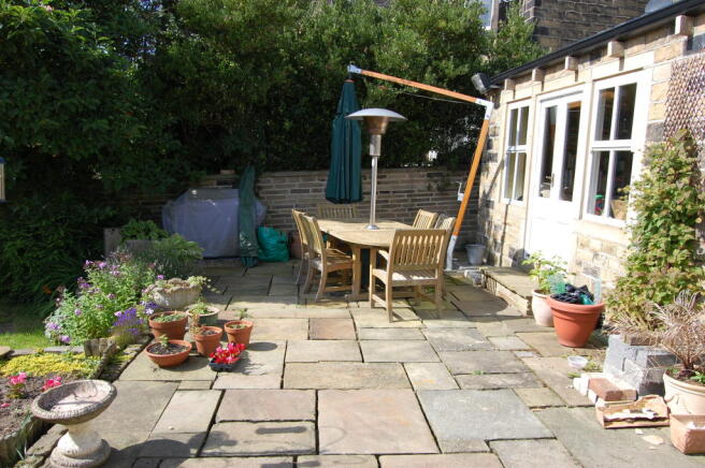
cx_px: 352
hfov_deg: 67.4
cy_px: 234
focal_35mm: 27
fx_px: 528
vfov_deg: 47.8
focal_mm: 18
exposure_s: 1/200
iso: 200
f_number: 7.1
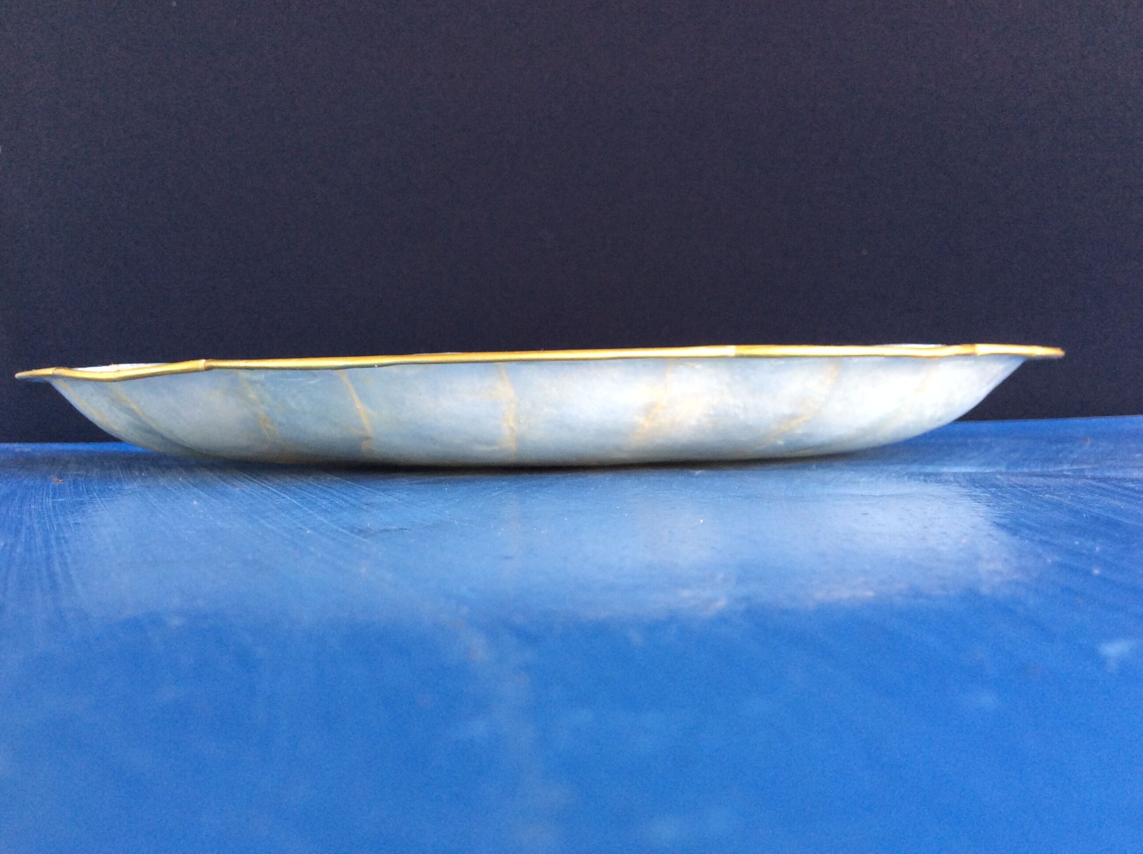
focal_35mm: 32
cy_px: 427
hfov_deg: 56.9
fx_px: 1055
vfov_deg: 44.1
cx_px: 572
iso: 40
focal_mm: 3.3
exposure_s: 1/33
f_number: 2.4
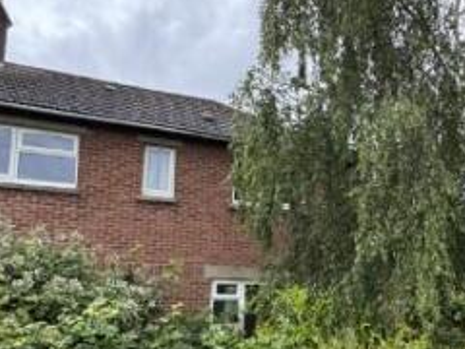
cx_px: 363
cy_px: 255
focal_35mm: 34
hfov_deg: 51.1
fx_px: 457
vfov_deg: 40.8
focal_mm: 2.22
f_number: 2.2
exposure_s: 1/273
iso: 40
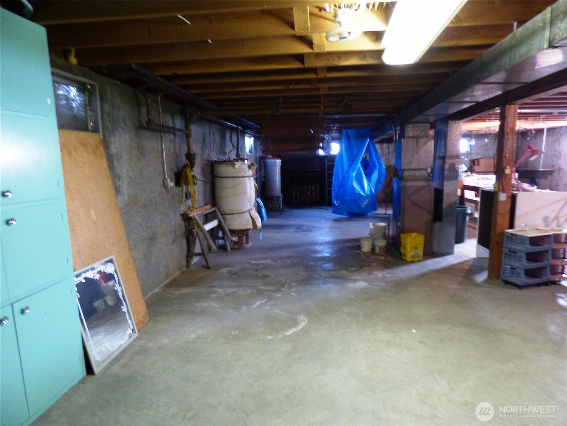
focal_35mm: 20
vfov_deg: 66.0
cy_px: 213
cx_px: 284
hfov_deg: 81.7
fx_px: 328
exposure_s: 1/8
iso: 400
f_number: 2.8
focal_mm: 3.58
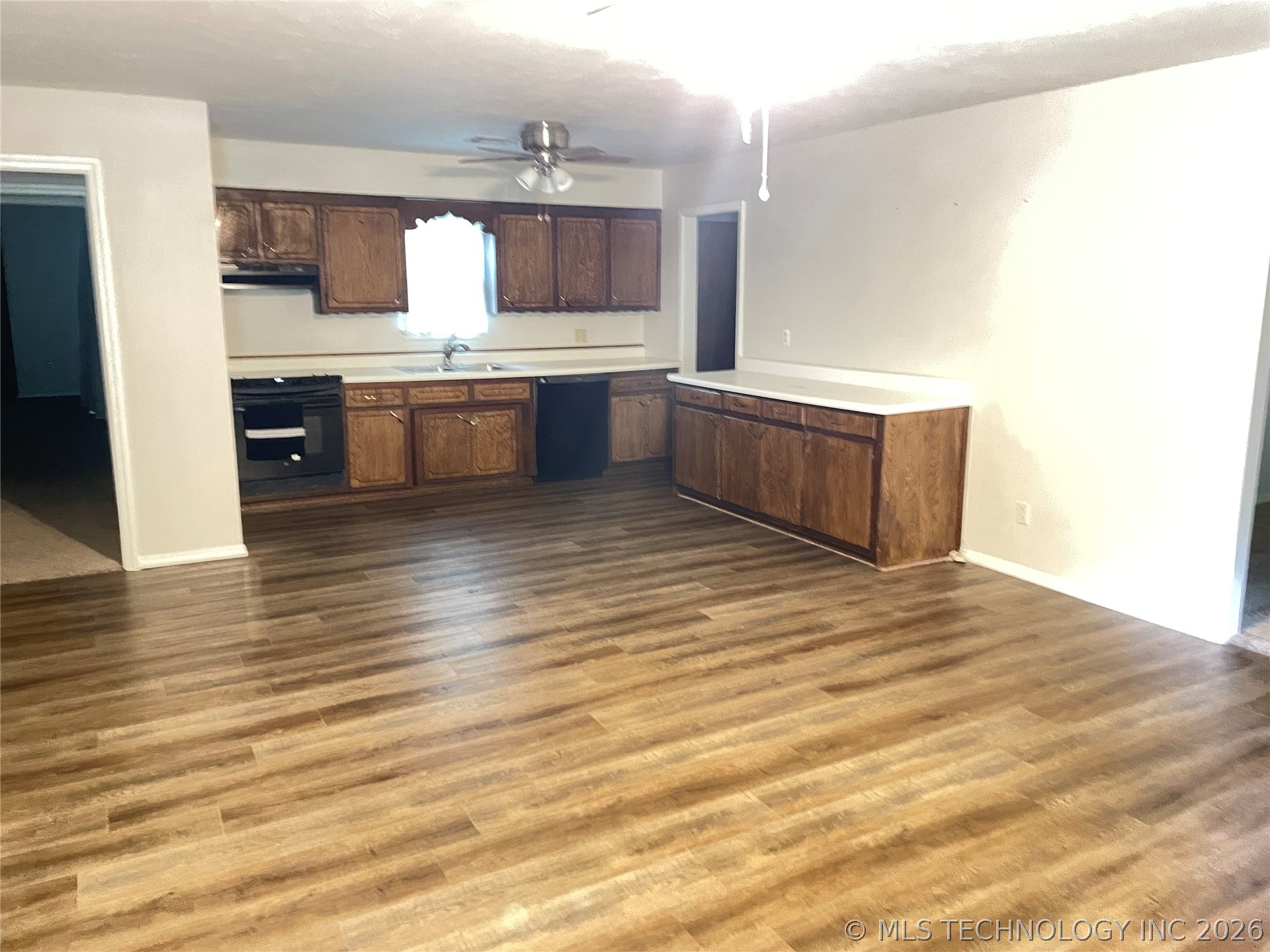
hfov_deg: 67.3
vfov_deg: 53.1
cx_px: 635
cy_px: 476
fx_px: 954
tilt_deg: -10.9
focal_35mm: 26
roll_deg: +0.1
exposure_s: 1/24
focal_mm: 4.2
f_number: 1.6
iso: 1000
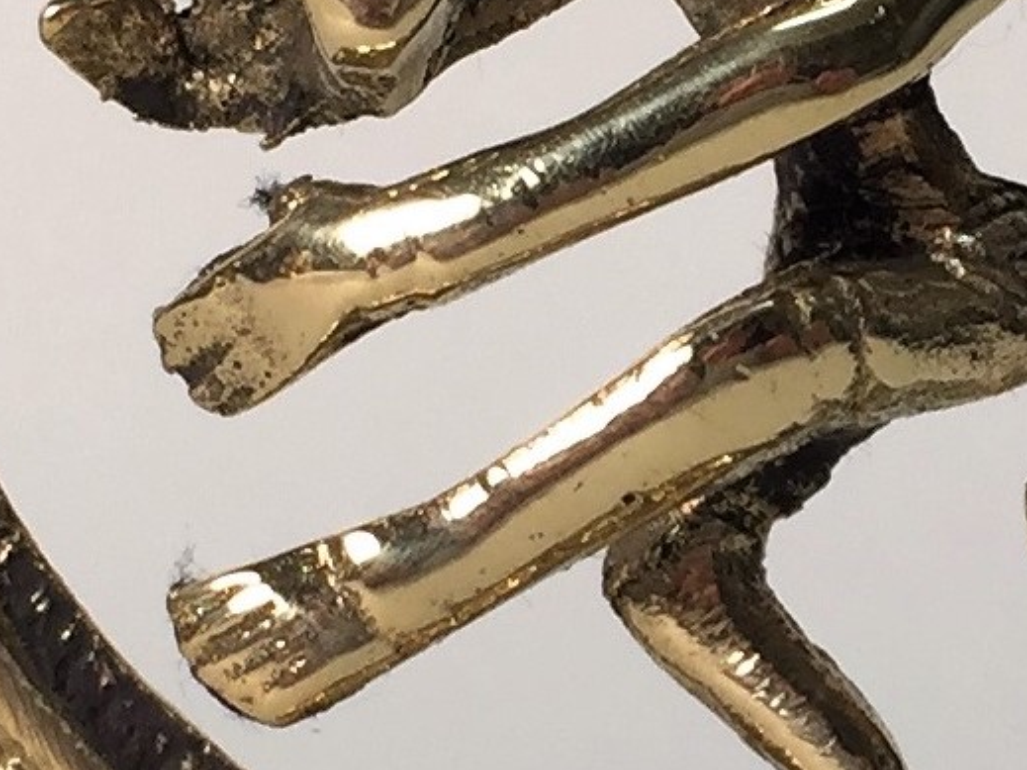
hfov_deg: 15.5
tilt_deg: -1.4
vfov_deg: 11.8
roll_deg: -1.0
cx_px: 860
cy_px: 306
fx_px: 3737
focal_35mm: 126
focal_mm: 4.15
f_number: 2.2
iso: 32
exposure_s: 1/100
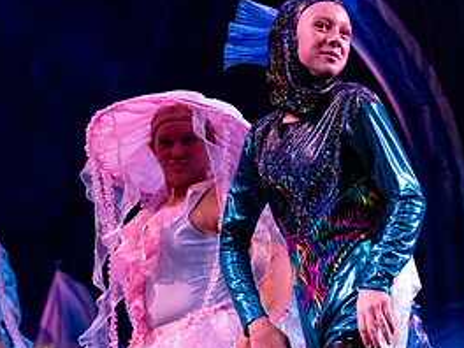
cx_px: 290
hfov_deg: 13.3
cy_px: 247
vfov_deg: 10.0
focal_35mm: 148
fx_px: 1984
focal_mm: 70
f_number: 4
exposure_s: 1/800
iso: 4000
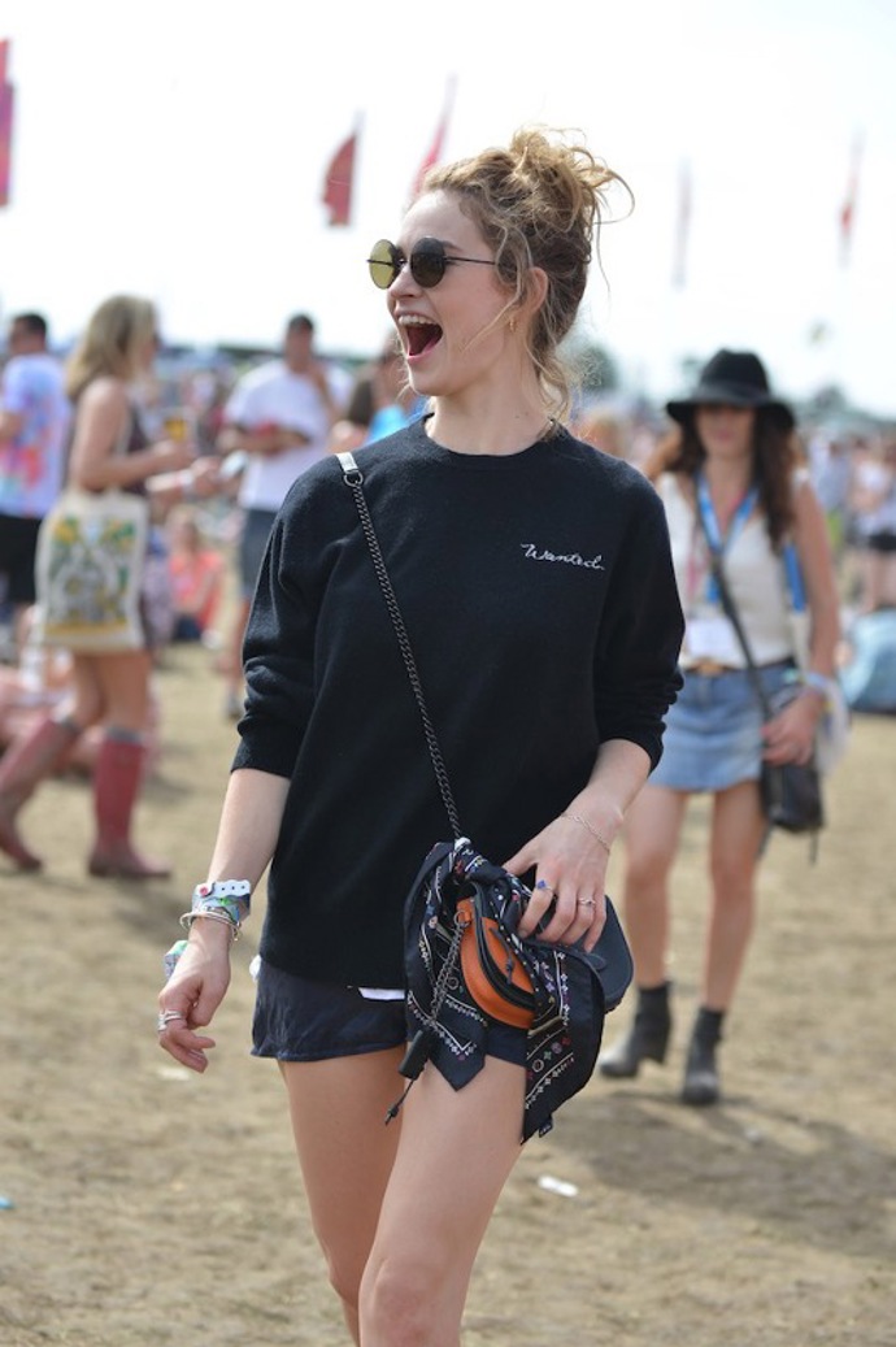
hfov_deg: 19.4
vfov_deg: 28.9
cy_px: 674
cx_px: 448
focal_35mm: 70
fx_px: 2617
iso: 100
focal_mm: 70
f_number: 2.8
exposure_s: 1/800
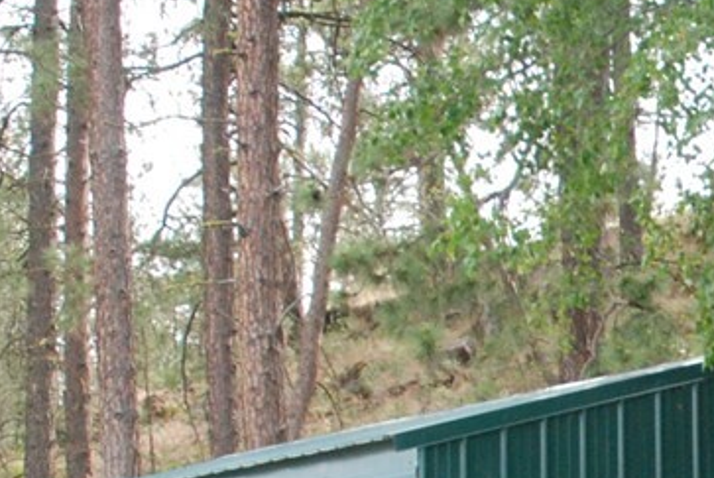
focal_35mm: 126
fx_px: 2502
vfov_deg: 10.7
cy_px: 611
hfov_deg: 15.0
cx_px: 1079
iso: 800
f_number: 8
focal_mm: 18
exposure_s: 1/200
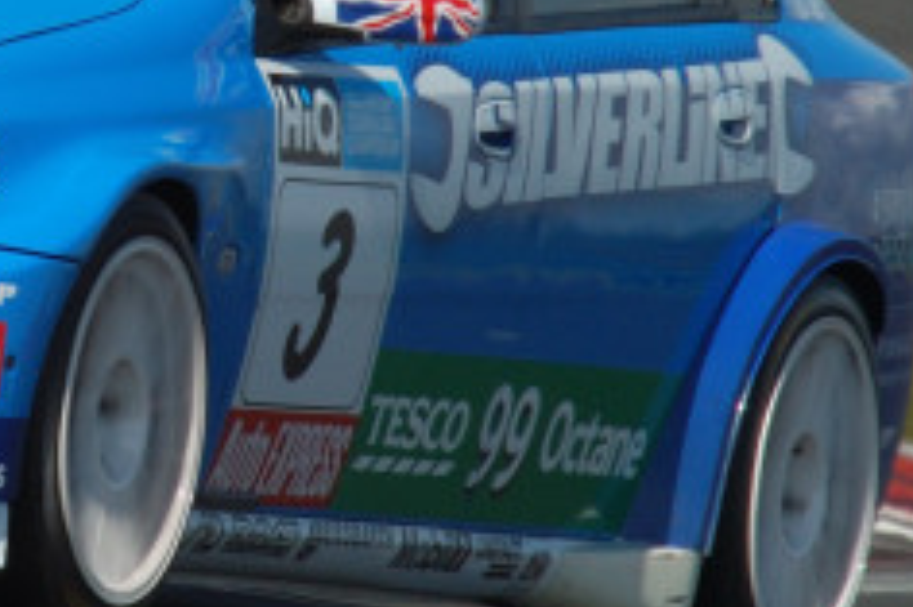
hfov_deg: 1.1
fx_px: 46453
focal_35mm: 1833
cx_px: -54
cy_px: 54
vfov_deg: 0.7
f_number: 16
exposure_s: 1/250
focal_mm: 360
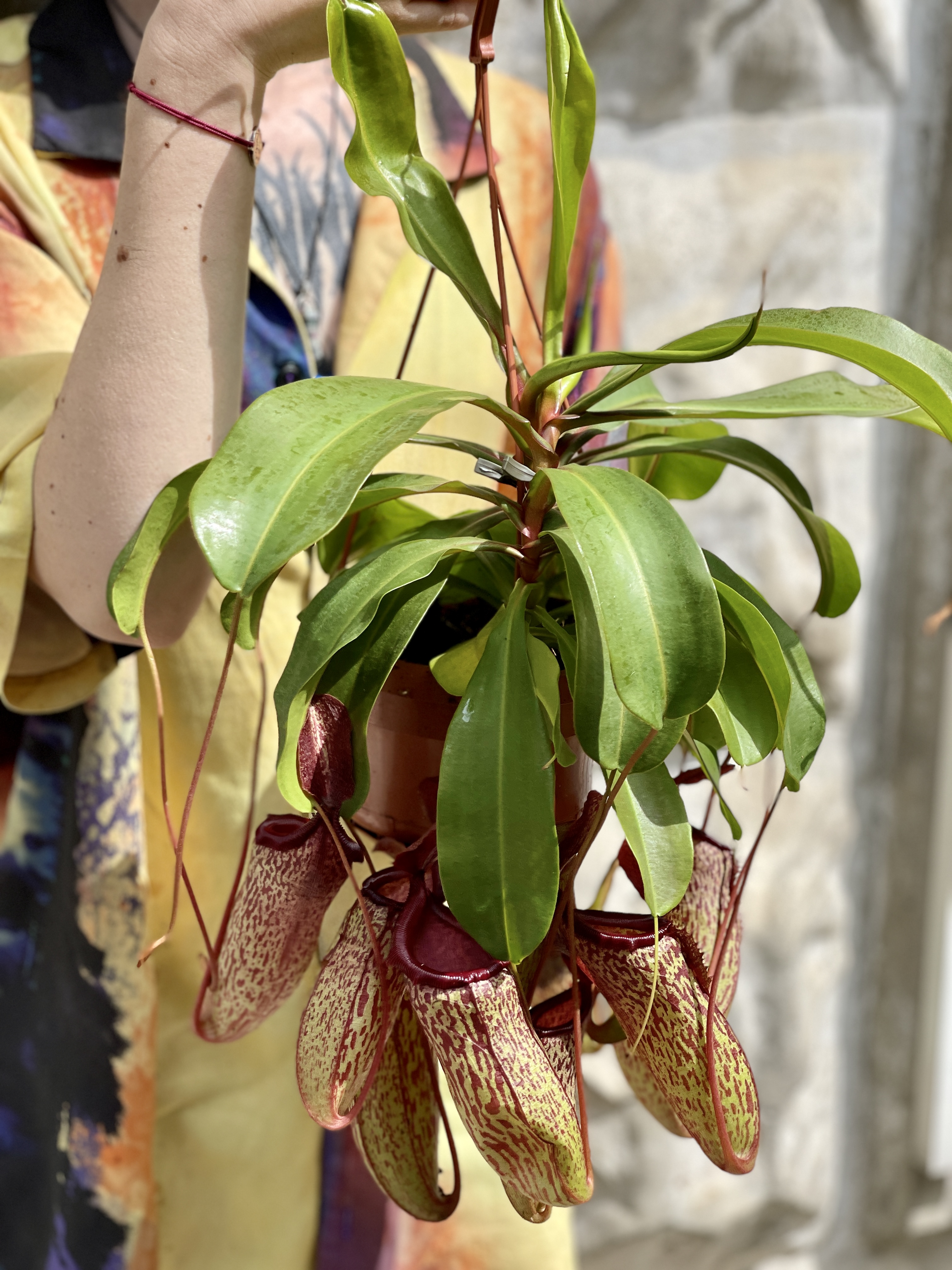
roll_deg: -1.4
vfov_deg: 30.3
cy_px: 635
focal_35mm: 64
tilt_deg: -15.4
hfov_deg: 22.9
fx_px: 2347
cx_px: 476
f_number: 2.2
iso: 32
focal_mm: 7.5
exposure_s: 1/747
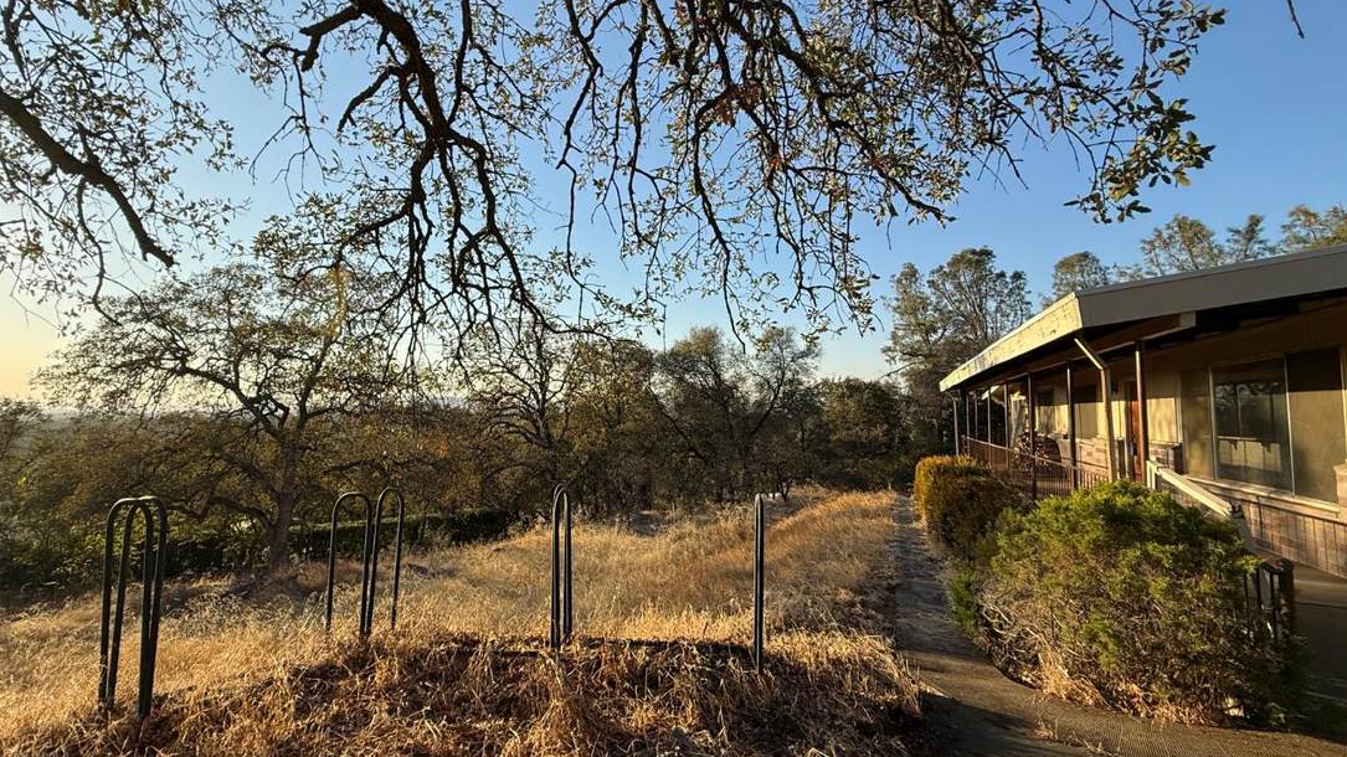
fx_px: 643
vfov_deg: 60.9
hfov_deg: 92.5
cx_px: 627
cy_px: 351
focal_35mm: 18
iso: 50
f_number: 2.2
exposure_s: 1/1105
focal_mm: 2.22
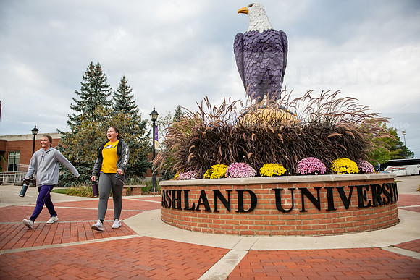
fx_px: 280
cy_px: 140
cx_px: 210
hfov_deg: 73.7
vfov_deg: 53.2
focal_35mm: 24
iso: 125
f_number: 3.2
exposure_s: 1/400
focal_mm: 24
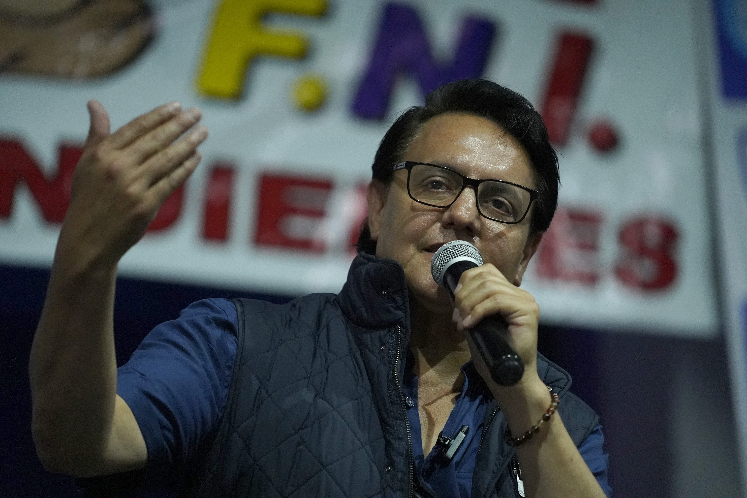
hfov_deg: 10.3
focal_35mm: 200
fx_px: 4150
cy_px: 249
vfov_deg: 6.9
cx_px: 374
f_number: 4
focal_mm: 200
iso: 8000
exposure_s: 1/250
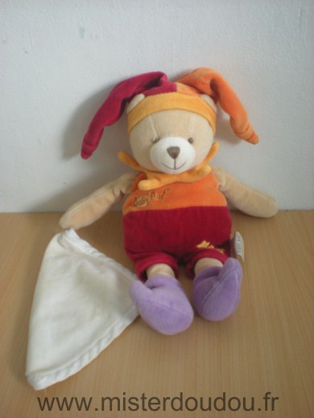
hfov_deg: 37.7
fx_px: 460
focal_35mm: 38
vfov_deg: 49.0
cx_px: 157
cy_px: 209
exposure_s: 1/37
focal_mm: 6.3
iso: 200
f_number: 3.1
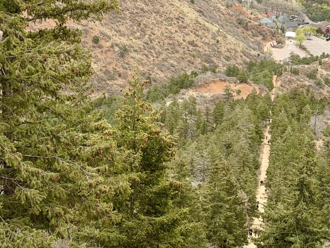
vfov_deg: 18.6
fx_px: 753
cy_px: 178
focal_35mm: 79
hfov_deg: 24.5
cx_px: 101
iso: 80
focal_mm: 6.8
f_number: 1.8
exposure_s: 1/865
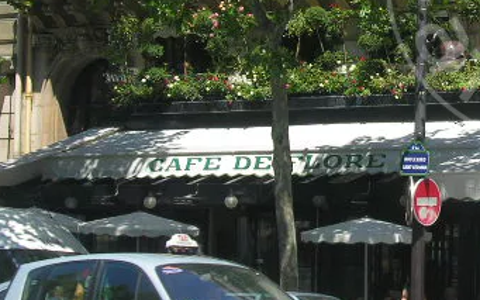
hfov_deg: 10.1
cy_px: -18
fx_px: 2668
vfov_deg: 6.4
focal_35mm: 204
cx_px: 548
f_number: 6.5
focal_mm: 16.3
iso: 50
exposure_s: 1/155
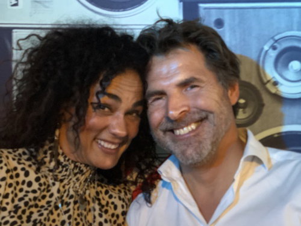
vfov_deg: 28.1
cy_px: 113
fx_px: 453
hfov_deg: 36.8
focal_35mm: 52
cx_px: 150
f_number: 2.4
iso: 200
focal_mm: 6
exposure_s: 1/8
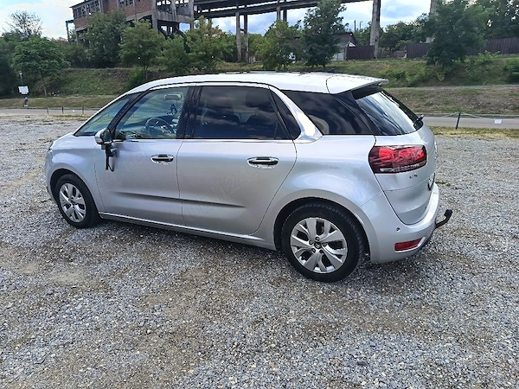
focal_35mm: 24
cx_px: 260
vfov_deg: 56.8
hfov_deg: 71.6
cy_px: 194
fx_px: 360
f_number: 1.75
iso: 286
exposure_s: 1/625
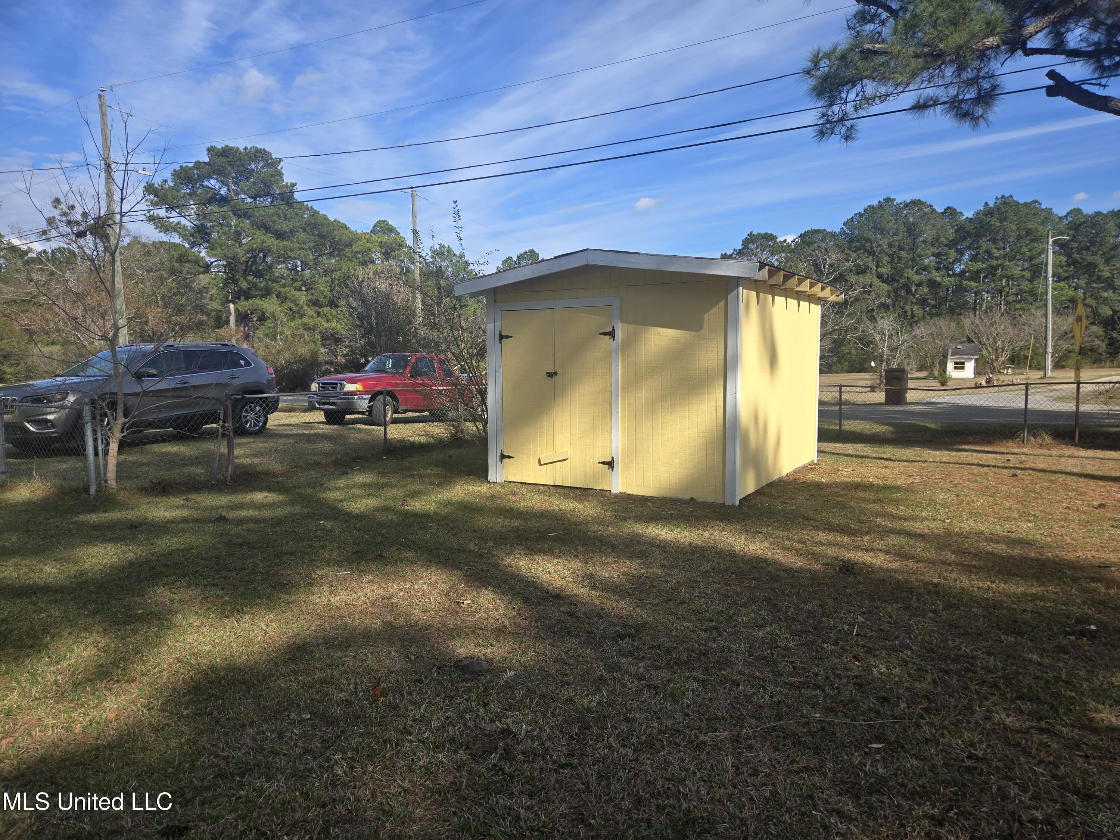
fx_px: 744
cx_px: 560
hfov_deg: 73.9
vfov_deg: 58.9
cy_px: 420
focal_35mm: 23
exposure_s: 1/1414
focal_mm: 5.4
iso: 25
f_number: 1.8
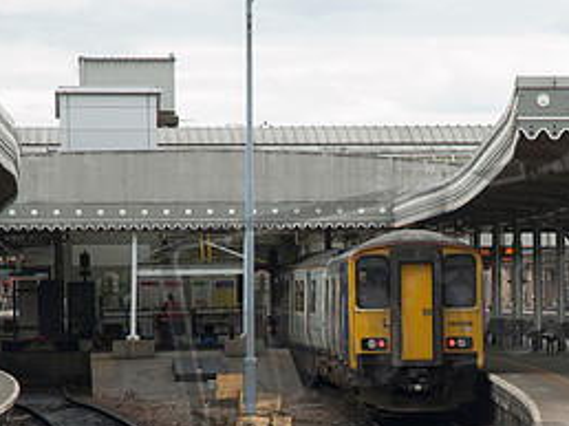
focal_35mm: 227
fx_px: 3728
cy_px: 388
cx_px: 476
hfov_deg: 8.7
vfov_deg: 6.5
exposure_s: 1/500
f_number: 5.6
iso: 400
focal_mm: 70
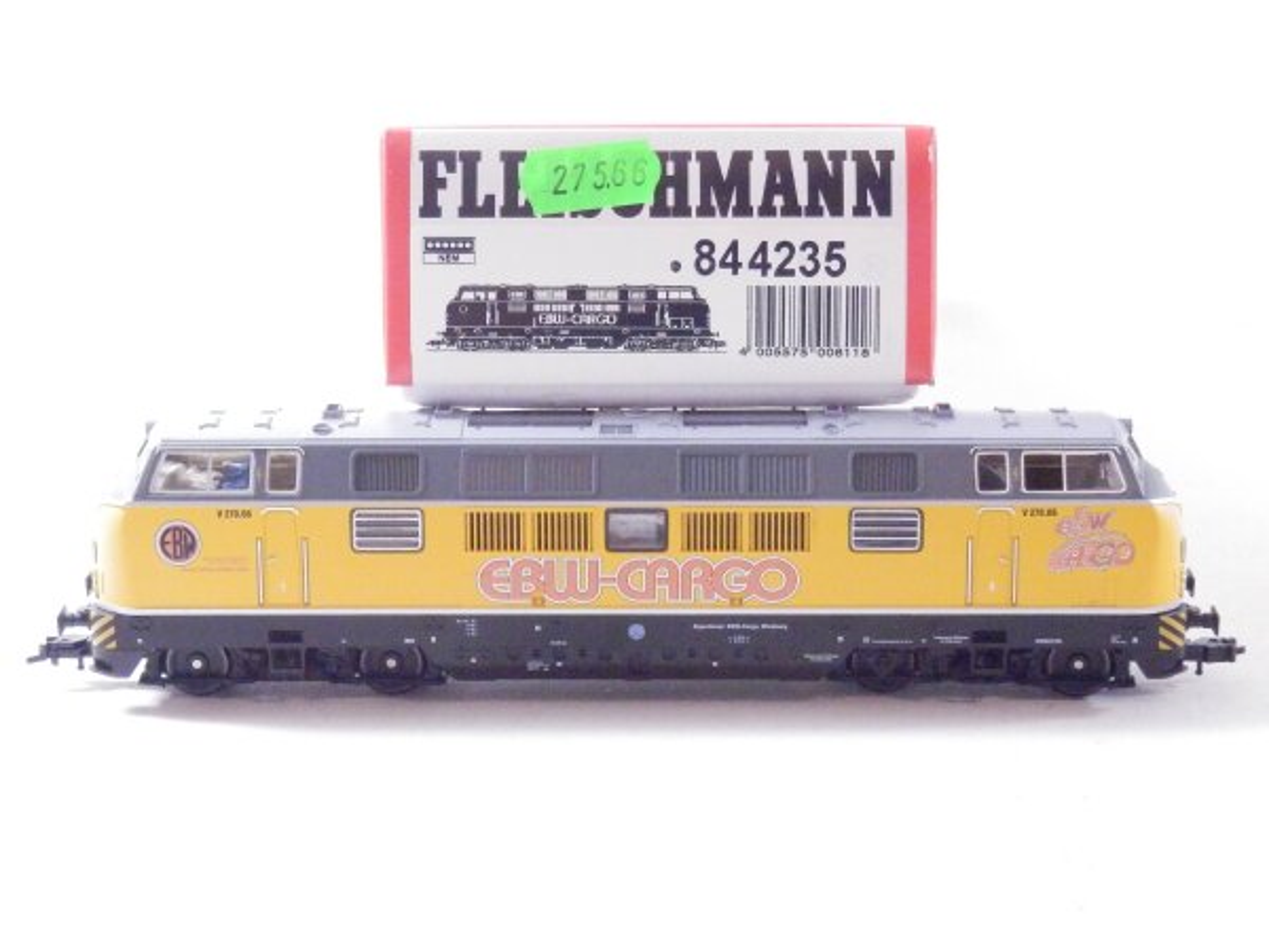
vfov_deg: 22.3
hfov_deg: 29.4
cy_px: 476
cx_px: 634
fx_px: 2420
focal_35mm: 66
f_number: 4.4
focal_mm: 11.9
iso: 2000
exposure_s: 1/160
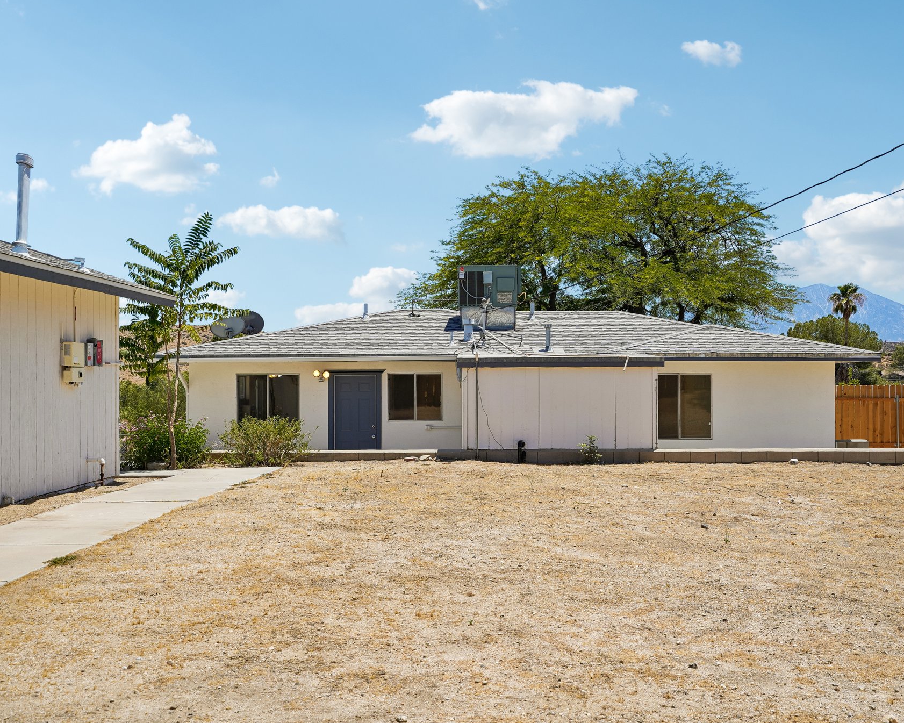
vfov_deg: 37.3
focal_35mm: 40
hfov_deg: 45.7
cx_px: 498
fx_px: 1070
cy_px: 363
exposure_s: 1/400
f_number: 8
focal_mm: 35
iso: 100
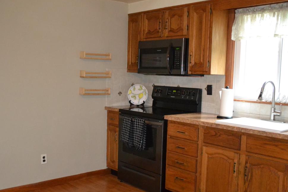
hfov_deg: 48.4
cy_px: 107
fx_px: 320
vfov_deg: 33.4
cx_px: 133
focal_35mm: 40
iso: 2800
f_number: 3.5
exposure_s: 1/60
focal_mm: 18
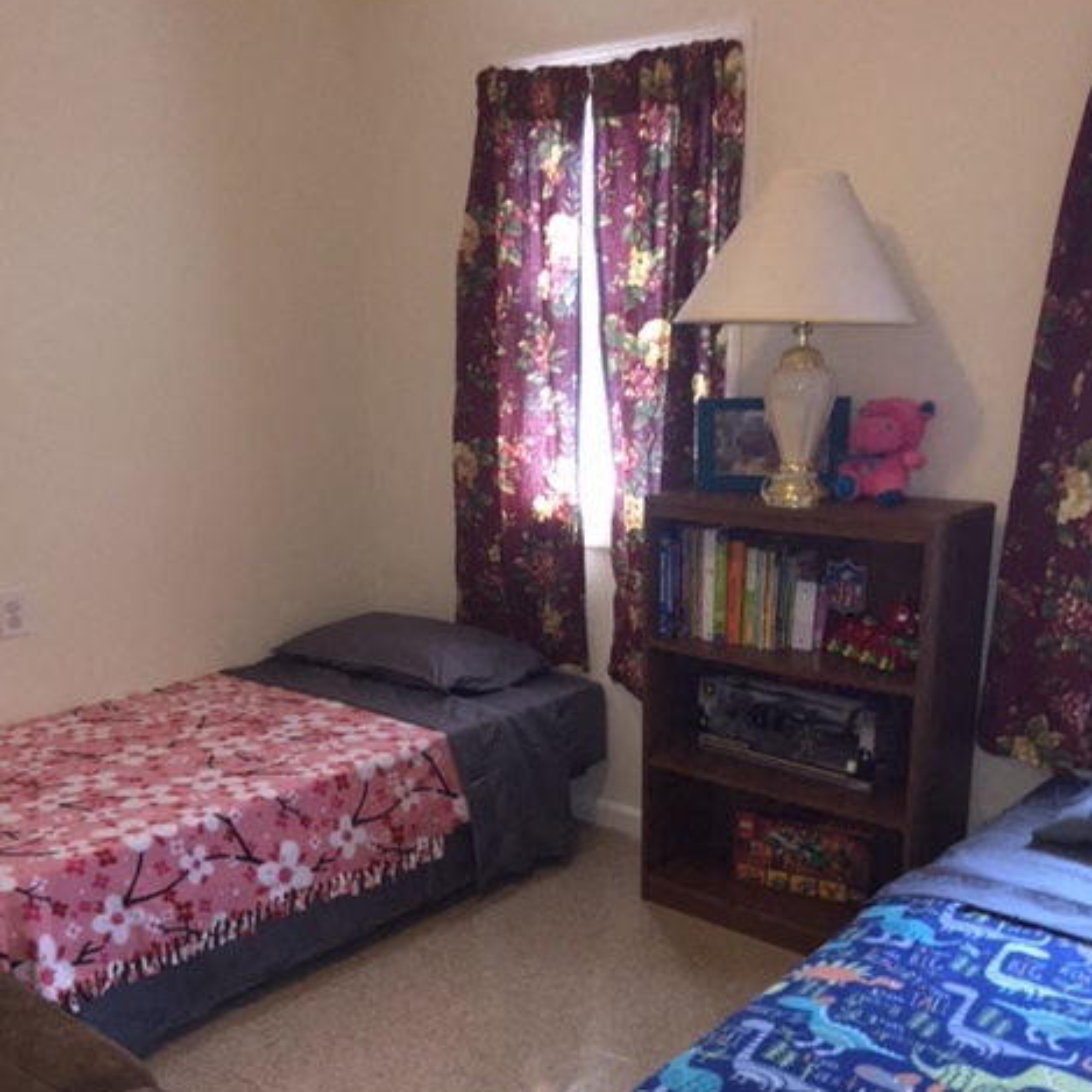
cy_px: 712
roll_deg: -0.1
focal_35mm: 35
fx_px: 1249
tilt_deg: -17.0
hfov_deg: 47.2
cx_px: 540
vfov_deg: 46.6
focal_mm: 4.15
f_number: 2.2
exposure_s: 1/24
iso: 100
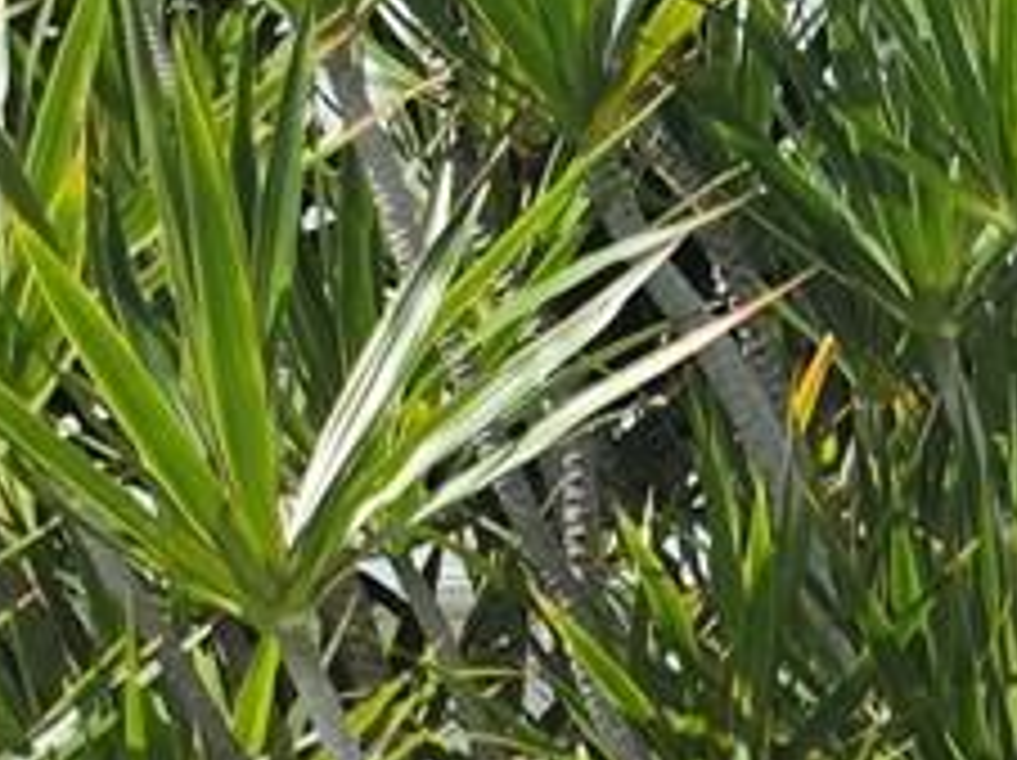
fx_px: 4784
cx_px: 2822
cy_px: 949
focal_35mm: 163
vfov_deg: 9.0
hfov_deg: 9.9
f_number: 1.4
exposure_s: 1/5775
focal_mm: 6.5
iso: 64
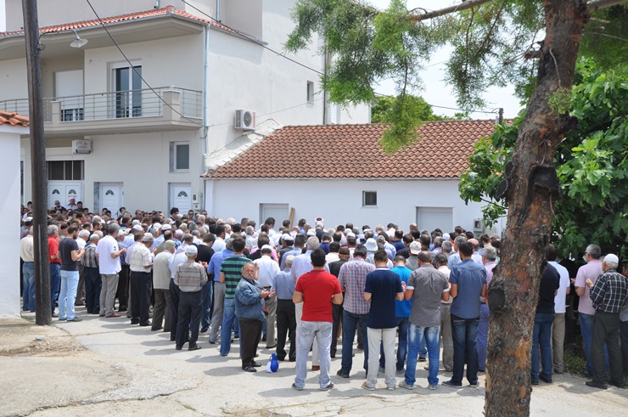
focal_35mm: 42
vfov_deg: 31.8
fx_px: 732
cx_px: 314
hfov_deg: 46.5
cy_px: 208
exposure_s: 1/320
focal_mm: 28
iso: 200
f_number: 9
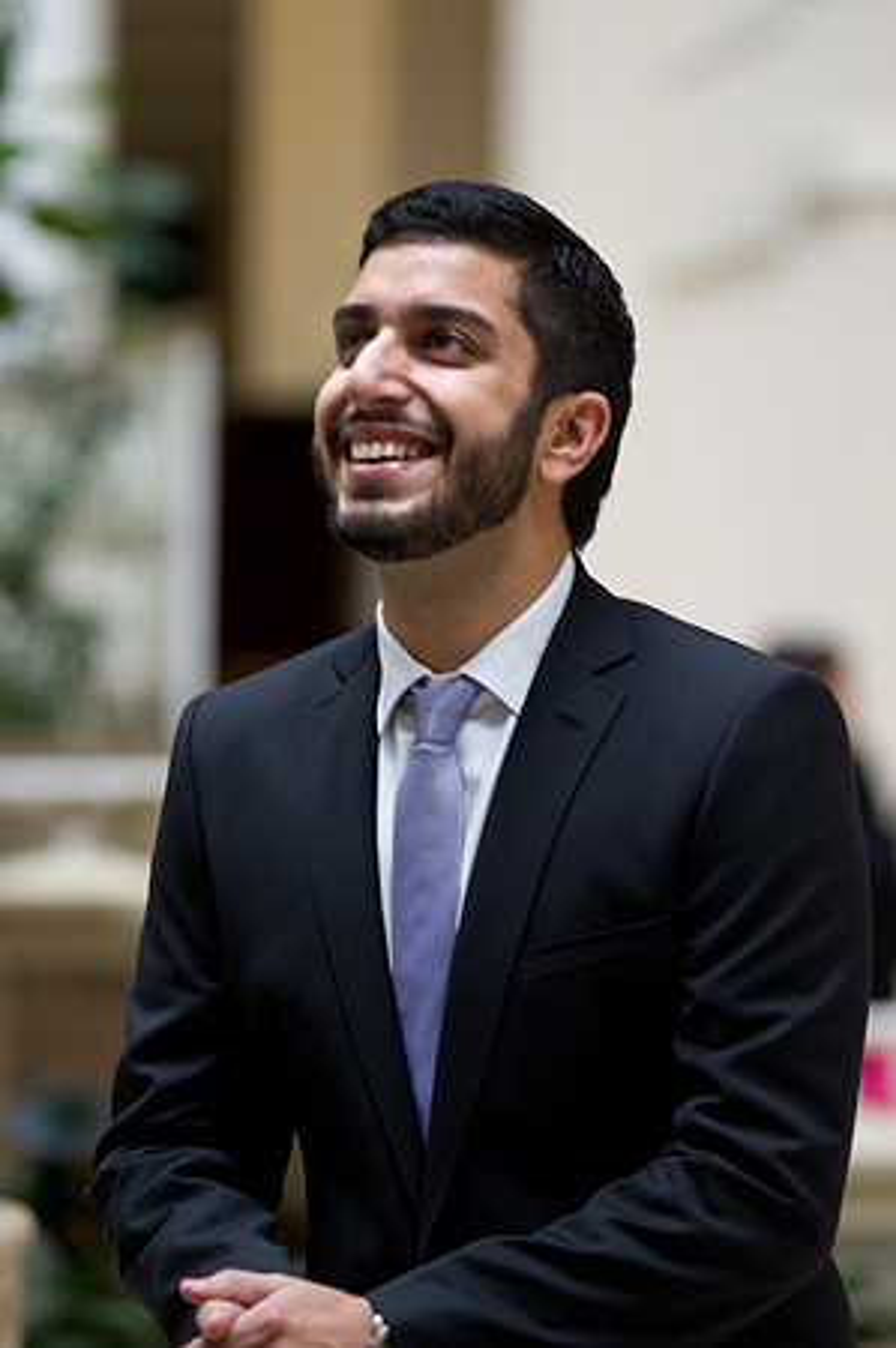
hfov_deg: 6.5
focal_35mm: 210
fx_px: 7858
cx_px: 448
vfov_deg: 9.8
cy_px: 674
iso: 800
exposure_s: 1/200
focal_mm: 140
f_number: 2.8
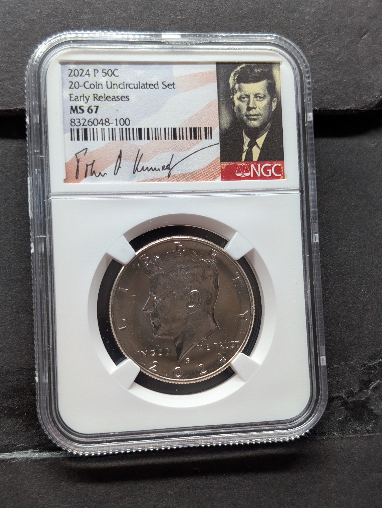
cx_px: 191
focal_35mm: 49
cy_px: 254
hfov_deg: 29.7
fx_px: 719
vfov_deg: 38.9
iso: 54
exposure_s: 1/57.2
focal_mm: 6.9
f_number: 1.68
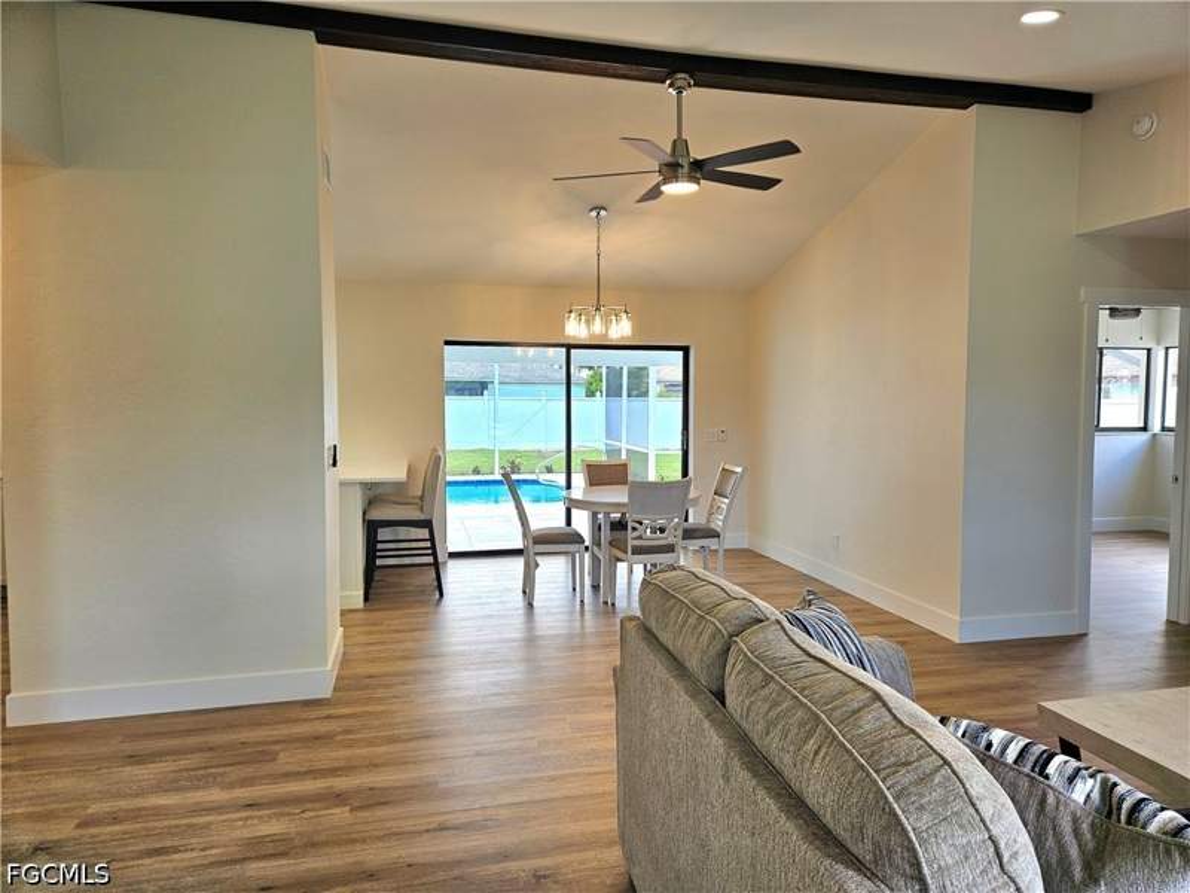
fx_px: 791
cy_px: 446
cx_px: 595
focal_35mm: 23
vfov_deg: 58.9
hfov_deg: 73.9
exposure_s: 1/120
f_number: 1.8
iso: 32
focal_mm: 5.4
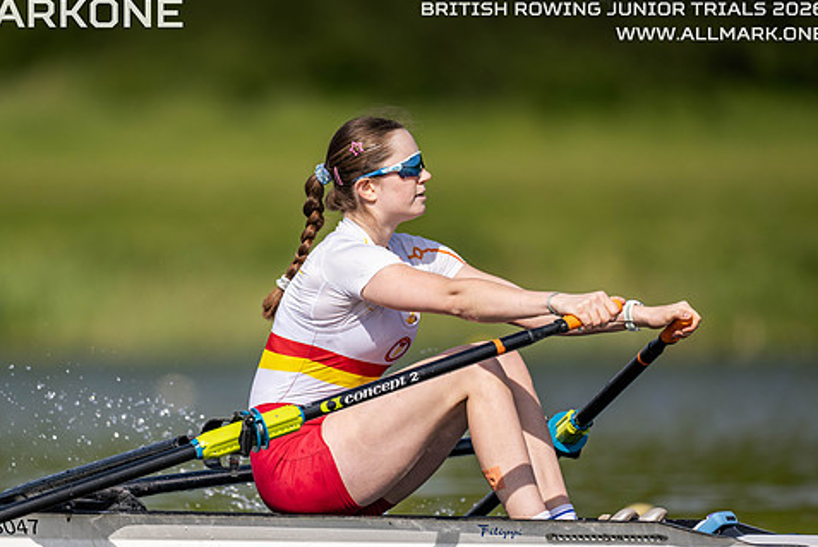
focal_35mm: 729
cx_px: 346
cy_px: 308
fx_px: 16579
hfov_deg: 2.8
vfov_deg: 1.9
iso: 180
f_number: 4
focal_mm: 600
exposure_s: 1/2500
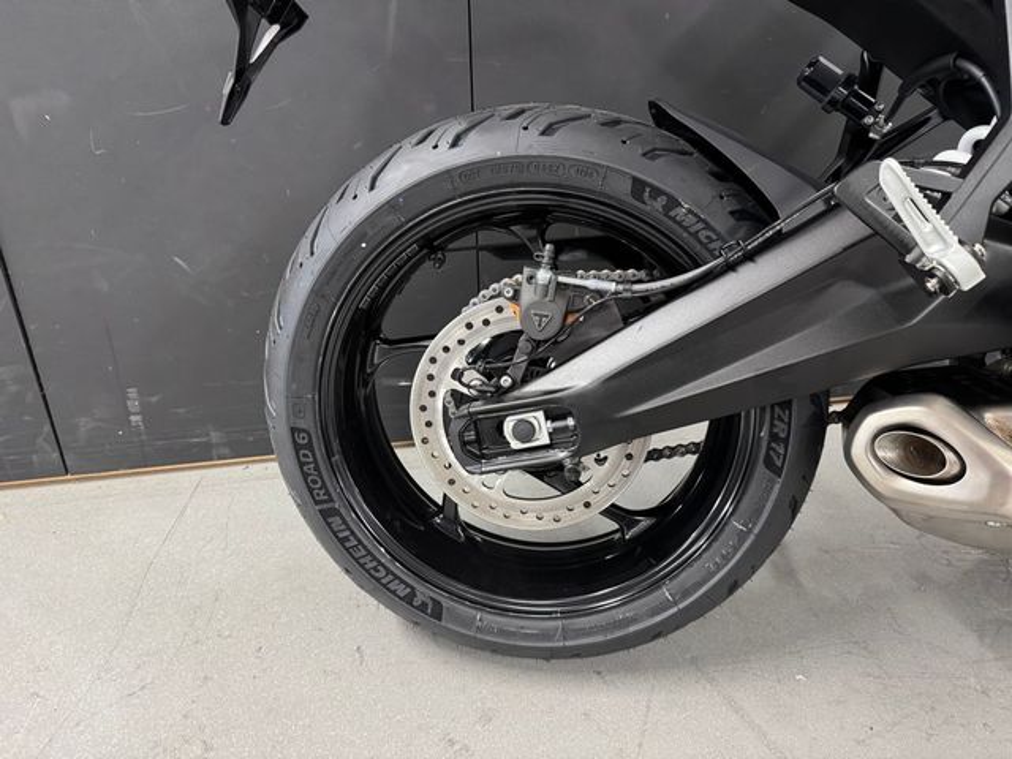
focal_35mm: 24
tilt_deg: -23.3
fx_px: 702
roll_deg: +1.4
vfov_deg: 56.8
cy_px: 380
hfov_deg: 71.6
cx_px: 506
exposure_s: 1/50
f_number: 1.78
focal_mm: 6.76
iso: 320
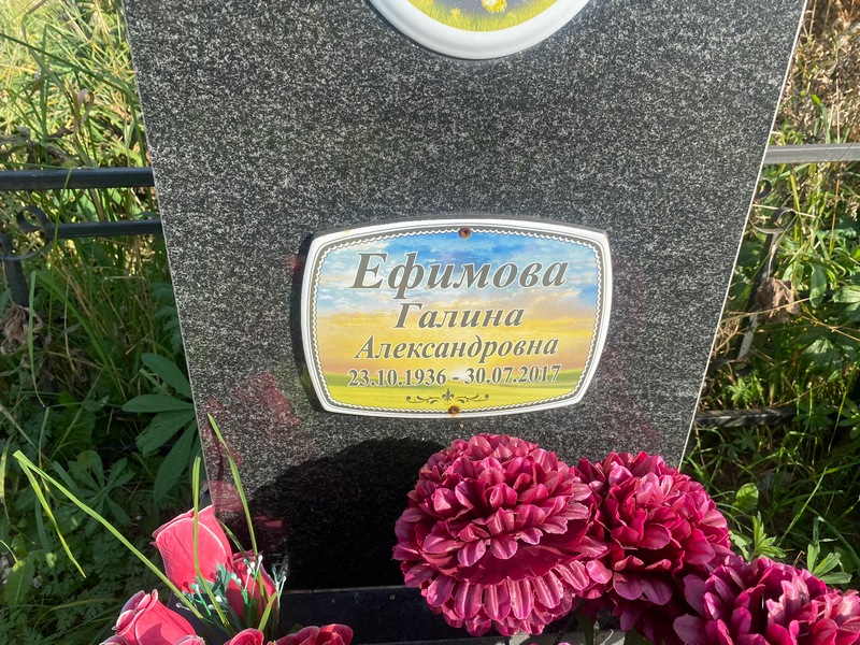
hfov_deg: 67.3
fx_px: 646
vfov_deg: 53.1
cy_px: 322
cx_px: 430
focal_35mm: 26
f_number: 1.8
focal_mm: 4.25
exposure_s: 1/1429
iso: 32
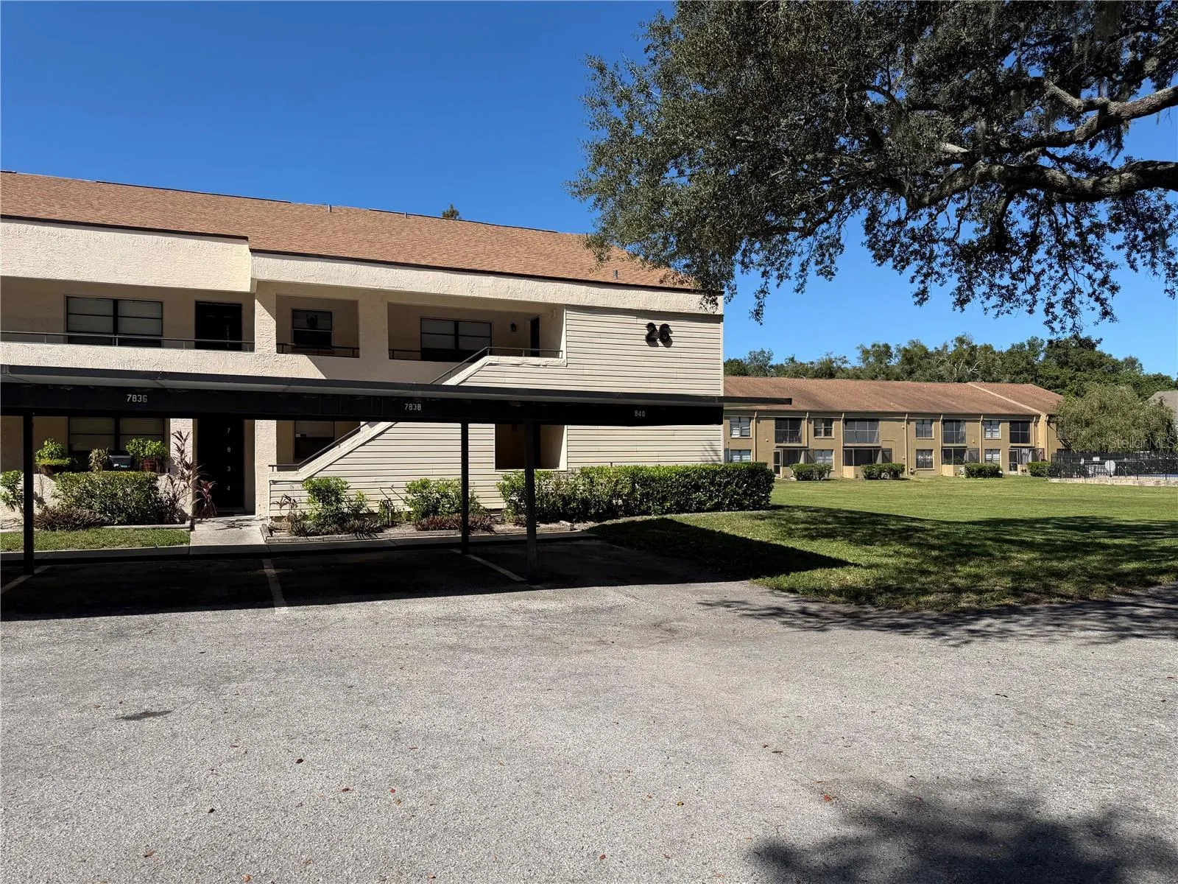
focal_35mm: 24
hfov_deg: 71.6
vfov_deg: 56.8
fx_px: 817
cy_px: 442
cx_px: 589
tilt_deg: +0.8
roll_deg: +0.8
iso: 80
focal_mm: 6.76
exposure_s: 1/5319
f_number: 1.78
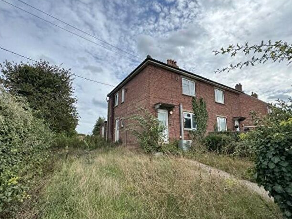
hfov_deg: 94.4
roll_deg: -0.9
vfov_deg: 77.9
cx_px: 137
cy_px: 119
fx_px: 135
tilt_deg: +10.6
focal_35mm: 16
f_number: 2.2
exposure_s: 1/1256
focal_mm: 2.22
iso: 50
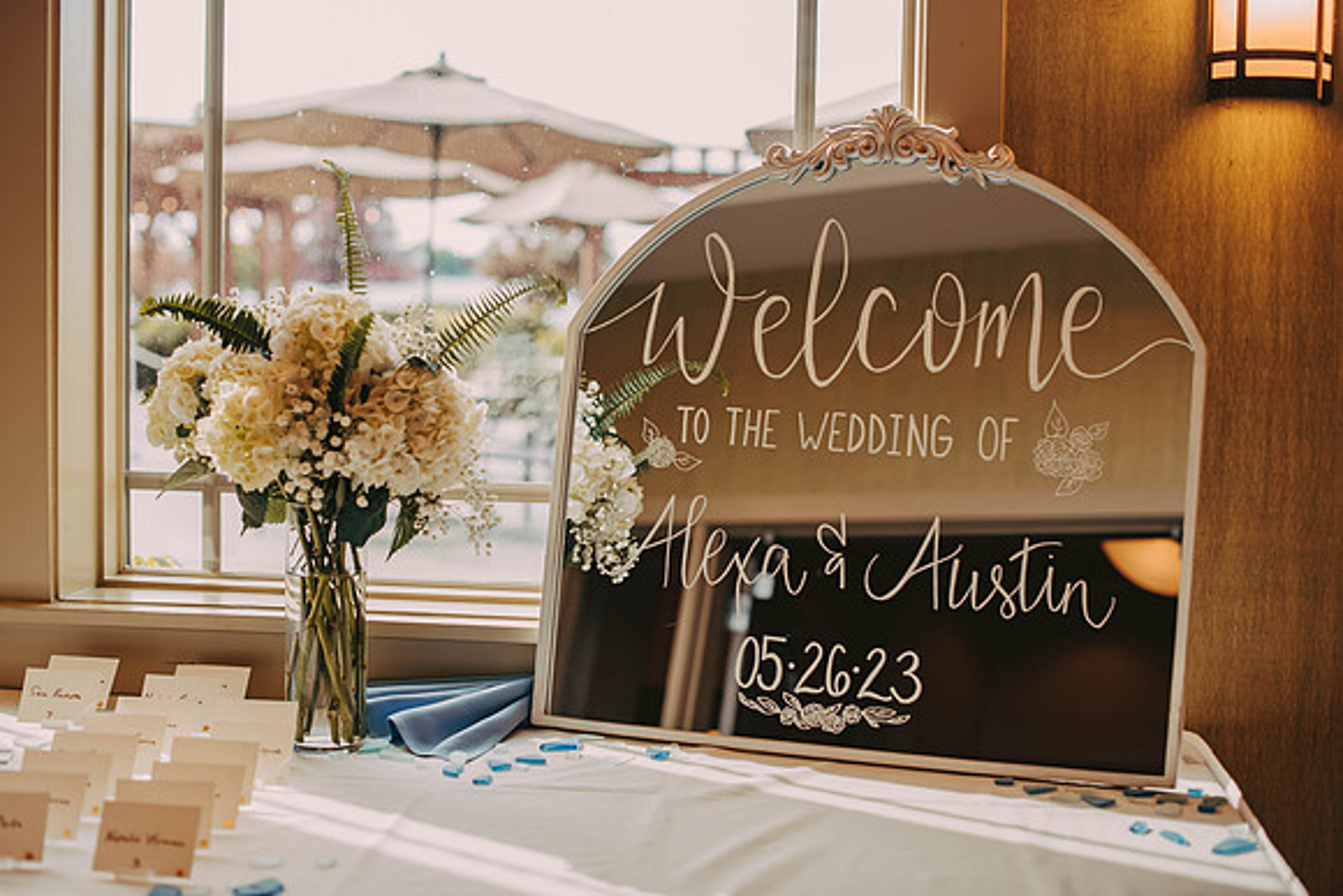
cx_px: 672
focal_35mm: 50
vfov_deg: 27.0
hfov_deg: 39.6
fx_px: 1866
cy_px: 448
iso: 200
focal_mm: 50
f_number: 2.2
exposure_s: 1/320
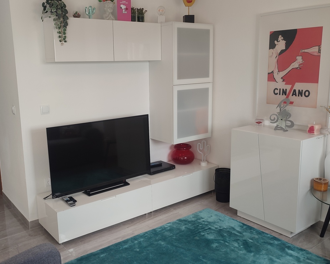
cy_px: 126
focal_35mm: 34
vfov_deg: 43.3
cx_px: 143
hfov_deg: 52.7
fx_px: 332
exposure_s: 1/50
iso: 87
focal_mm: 6.04
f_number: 1.9
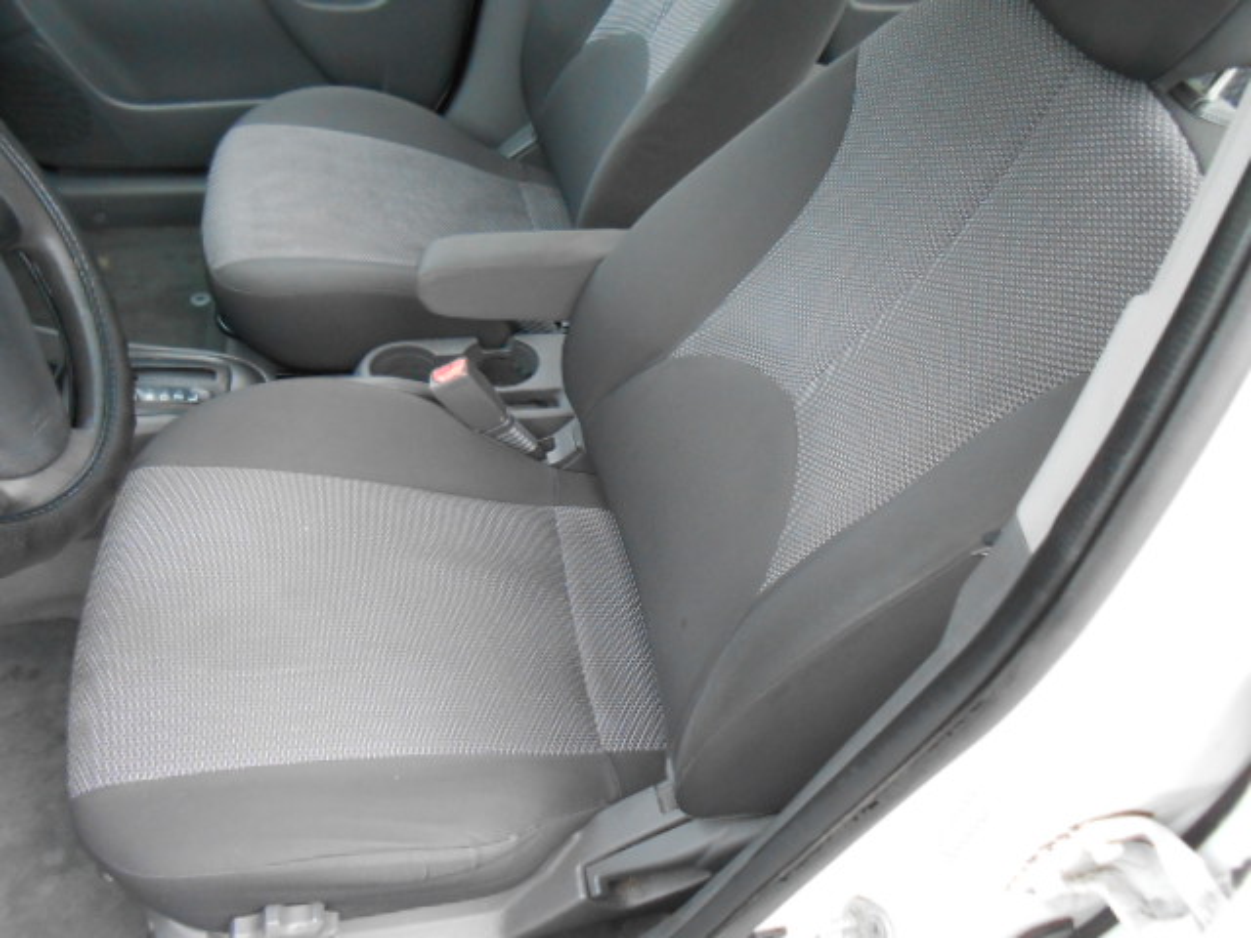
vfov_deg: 53.1
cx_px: 626
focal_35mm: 26
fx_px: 940
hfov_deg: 67.3
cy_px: 469
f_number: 3.5
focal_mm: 4.6
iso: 400
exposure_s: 1/160
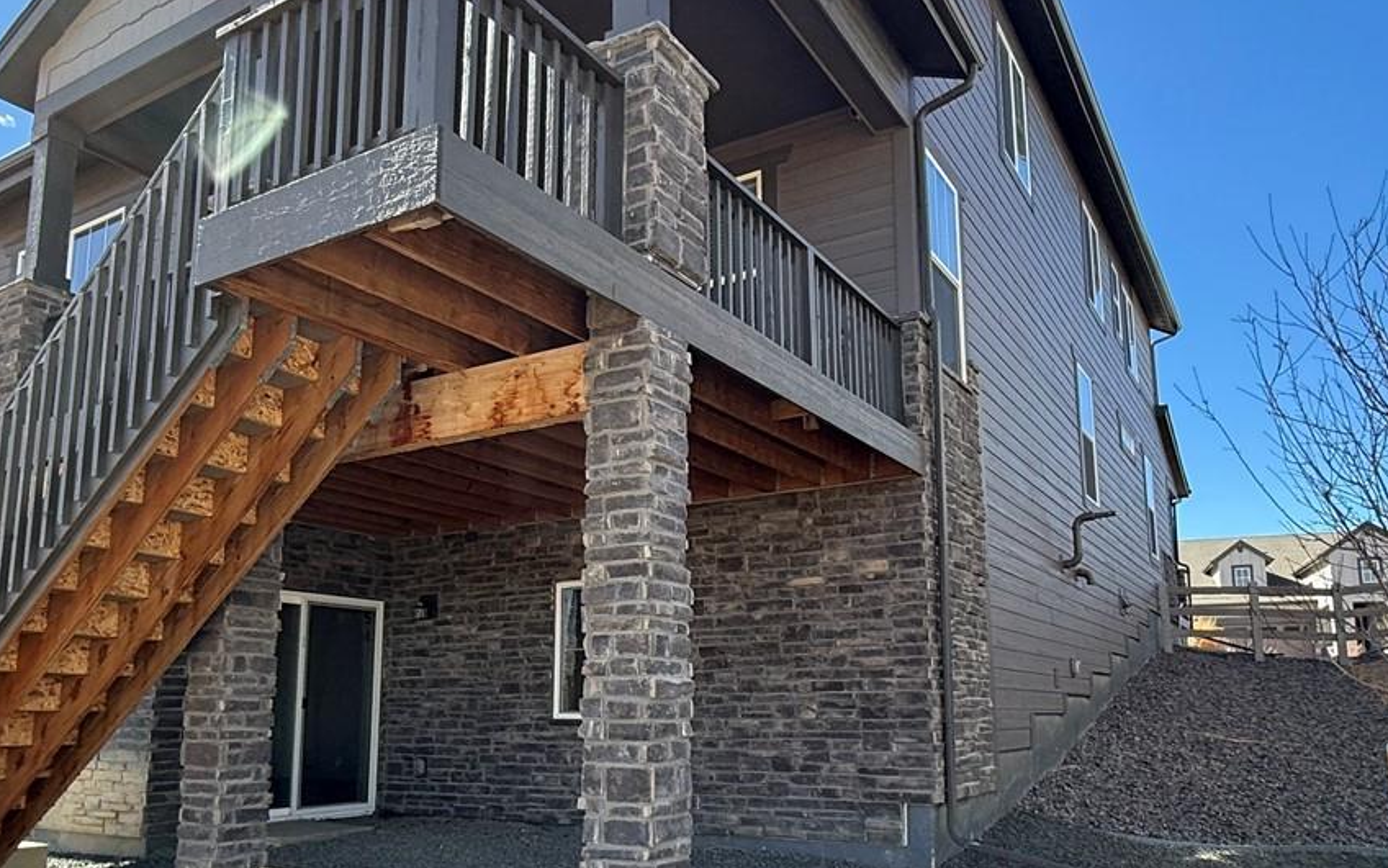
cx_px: 676
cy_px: 547
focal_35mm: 28
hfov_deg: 66.5
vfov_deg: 44.2
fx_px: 1059
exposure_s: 1/569
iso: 64
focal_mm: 2.22
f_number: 2.2
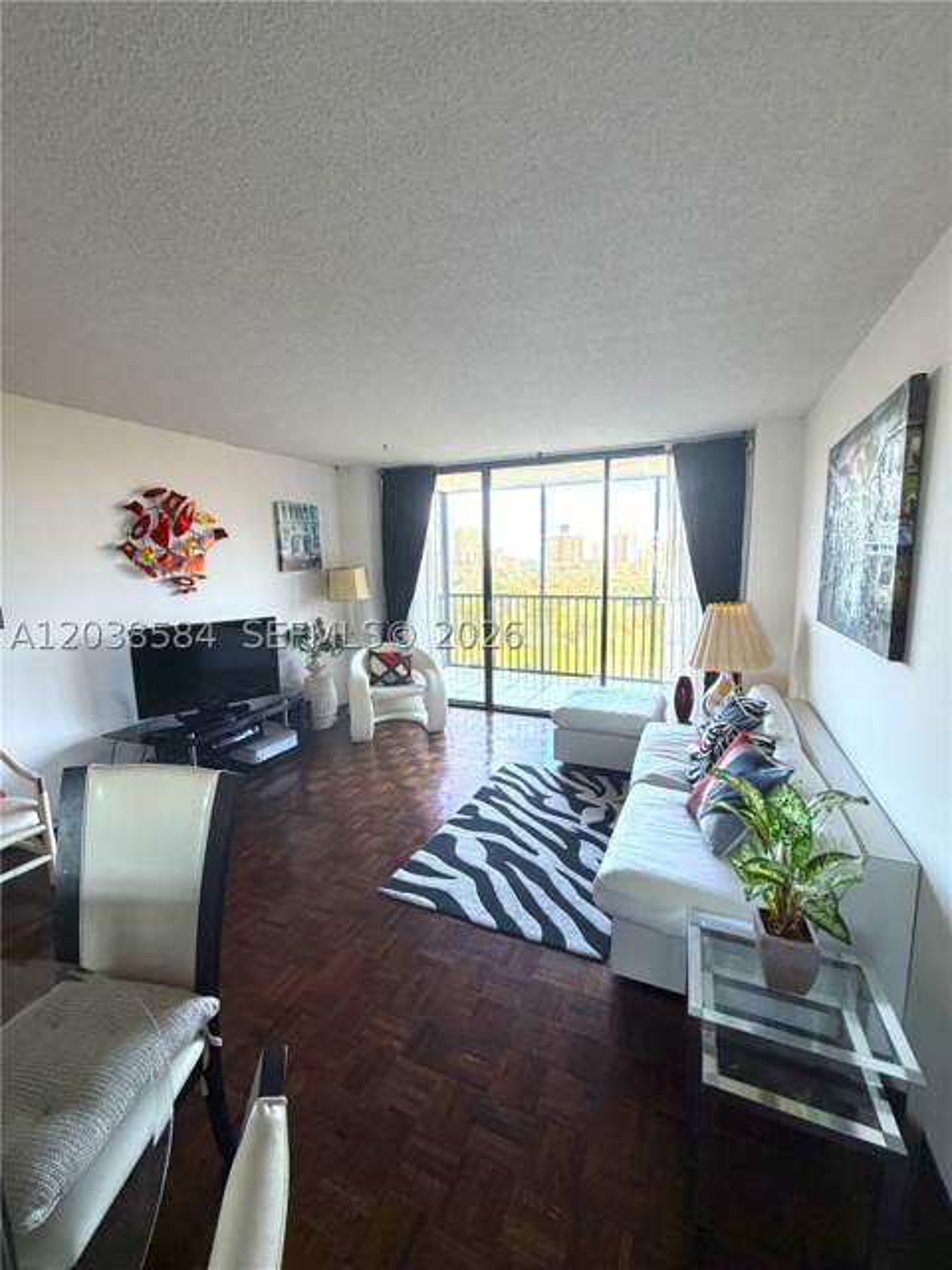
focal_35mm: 14
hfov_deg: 85.7
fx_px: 513
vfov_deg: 102.1
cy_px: 635
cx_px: 476
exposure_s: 1/60
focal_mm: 2.22
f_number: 2.2
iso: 250
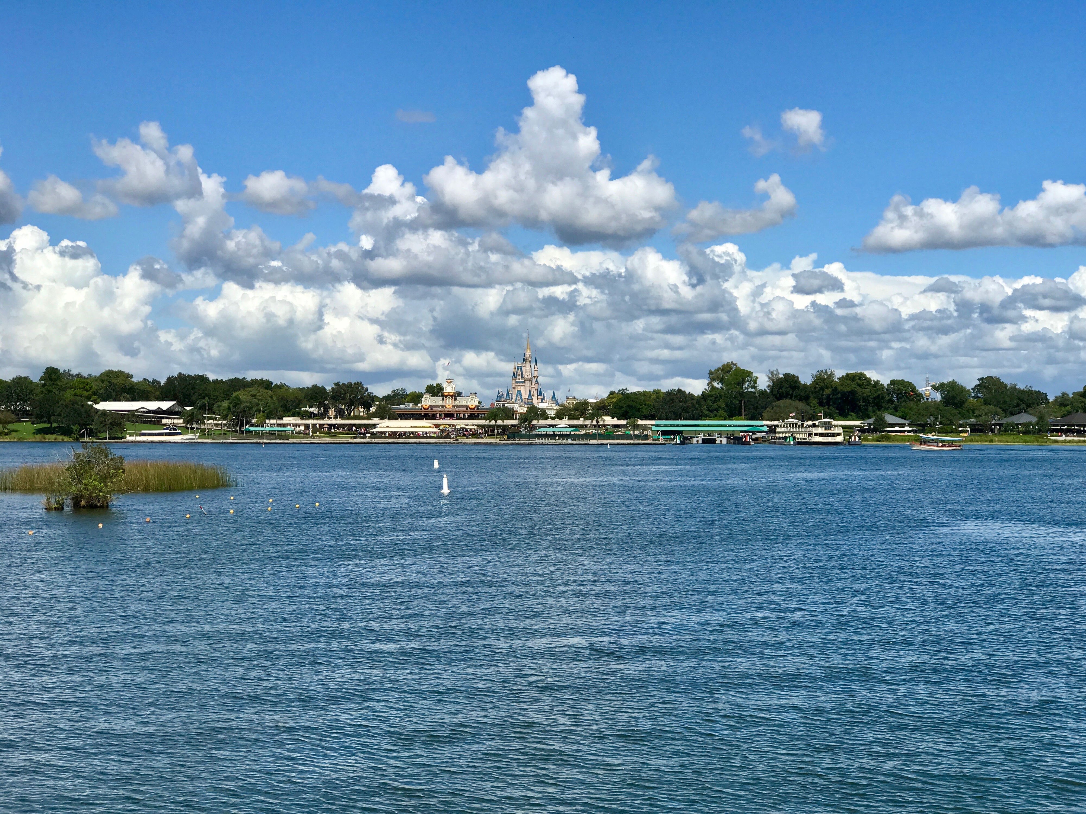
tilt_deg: -0.3
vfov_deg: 25.7
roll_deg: +0.0
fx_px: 1788
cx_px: 543
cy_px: 407
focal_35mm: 57
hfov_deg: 33.8
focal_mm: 6.6
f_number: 2.8
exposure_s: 1/1623
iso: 20
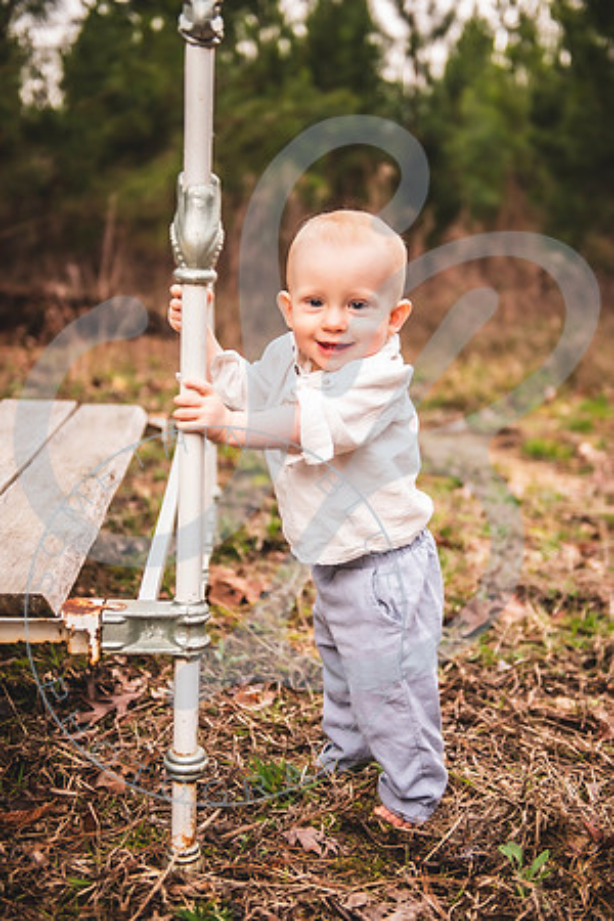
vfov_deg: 43.6
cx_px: 307
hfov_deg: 29.9
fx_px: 1151
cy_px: 460
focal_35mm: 45
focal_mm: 45
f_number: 2.8
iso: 250
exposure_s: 1/250
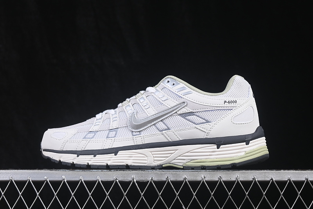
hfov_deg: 27.0
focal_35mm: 75
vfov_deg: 18.2
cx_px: 156
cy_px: 104
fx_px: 652
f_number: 8
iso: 160
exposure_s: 1/80
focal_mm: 50
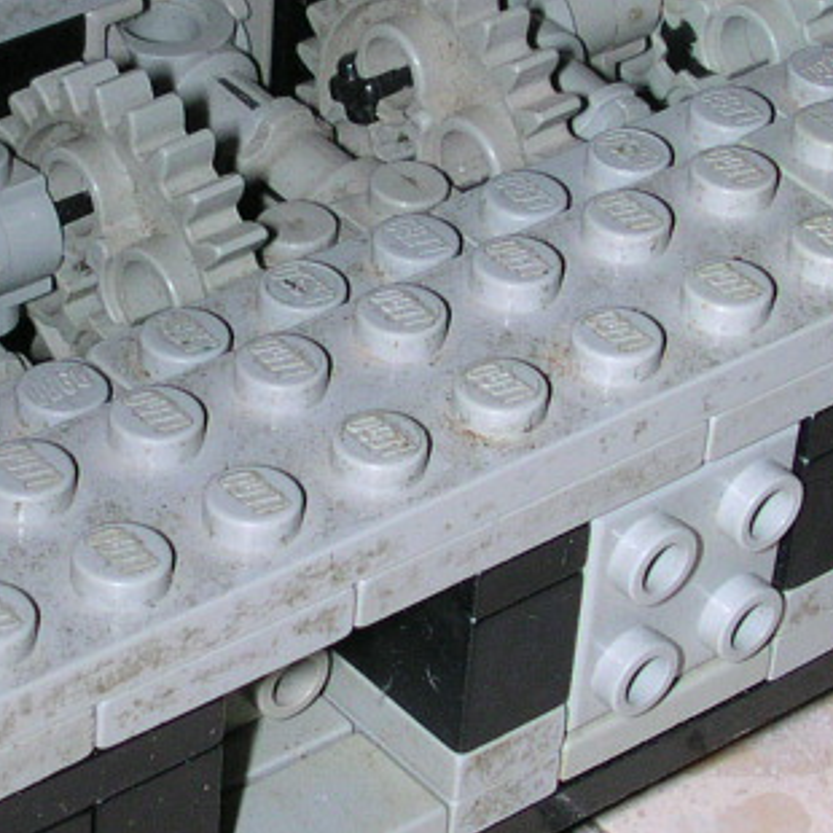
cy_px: 470
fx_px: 3893
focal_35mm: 143
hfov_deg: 12.2
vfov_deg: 12.2
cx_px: 142
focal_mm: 7.5
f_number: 5.2
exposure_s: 1/60
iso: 100
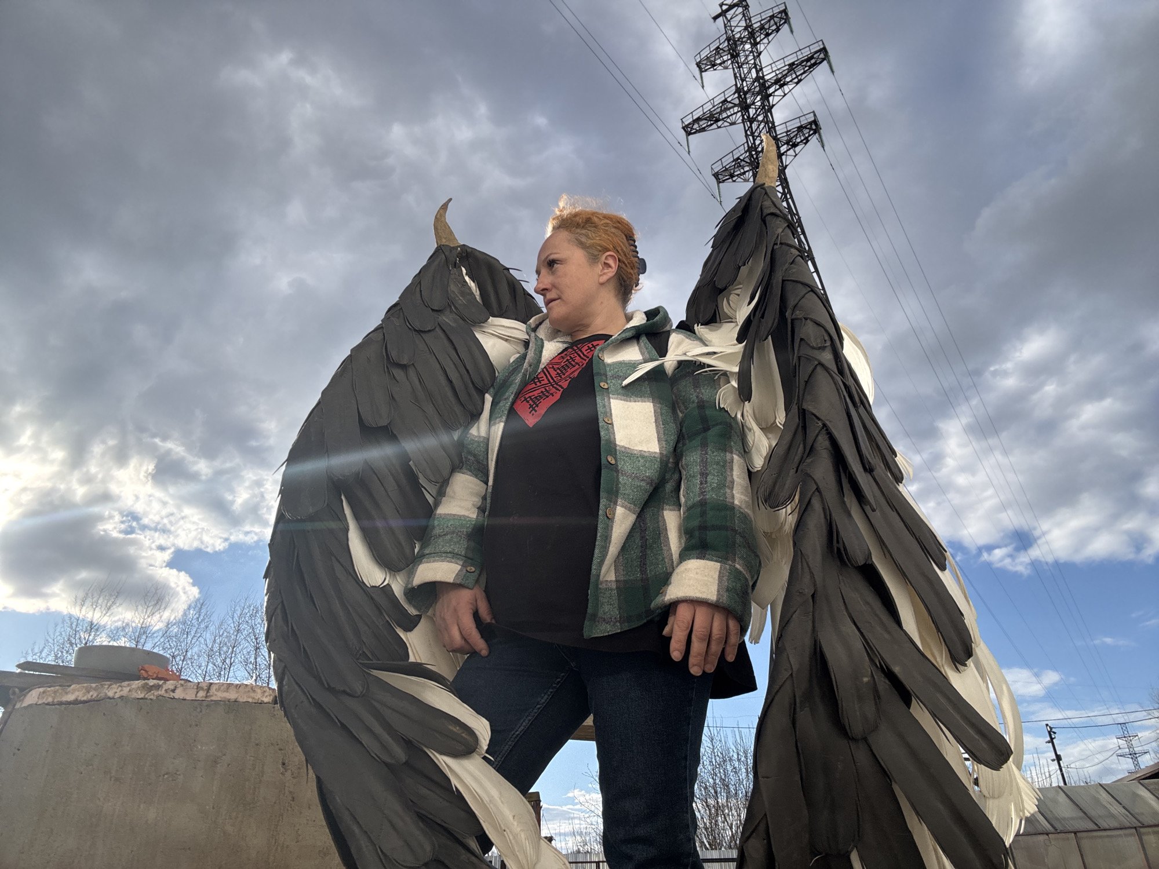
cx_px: 580
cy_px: 434
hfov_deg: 73.9
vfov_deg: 58.9
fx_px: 770
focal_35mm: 23
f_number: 1.9
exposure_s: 1/1058
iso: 25
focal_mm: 2.69
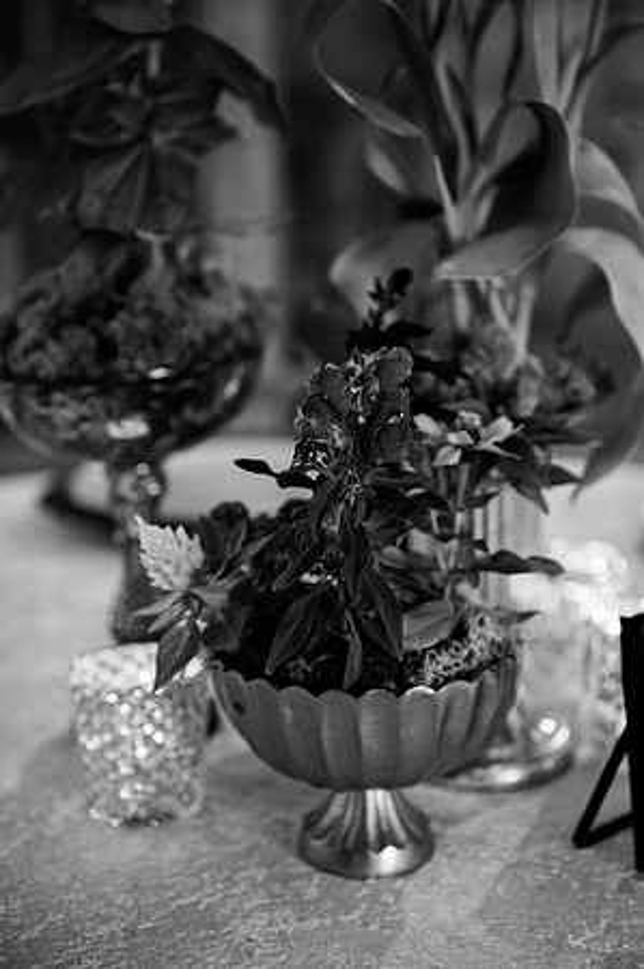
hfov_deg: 23.7
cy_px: 484
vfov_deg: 35.1
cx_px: 322
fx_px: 1533
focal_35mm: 57
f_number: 3.5
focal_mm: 57
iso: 1000
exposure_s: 1/200
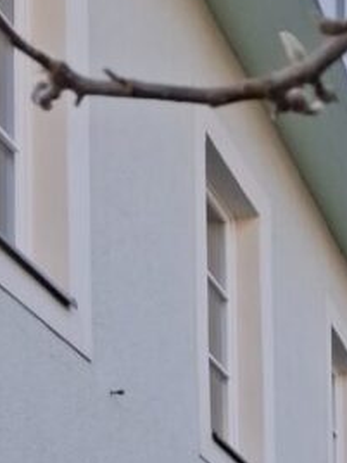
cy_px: 857
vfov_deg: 17.6
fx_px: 1176
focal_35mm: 88
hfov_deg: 15.7
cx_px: 492
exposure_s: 1/284
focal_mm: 5.54
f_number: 1.8
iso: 50
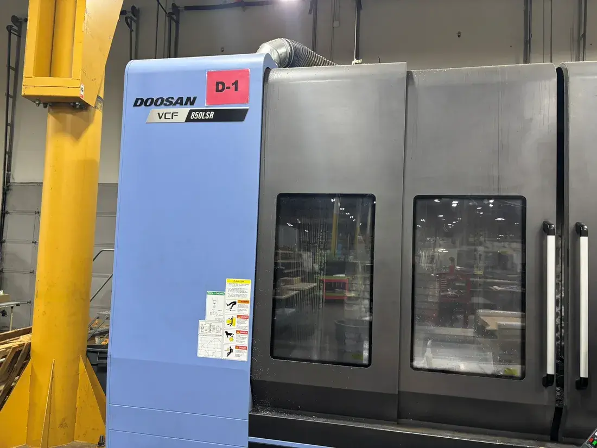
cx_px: 298
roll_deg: -2.3
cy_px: 224
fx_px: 448
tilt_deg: +3.2
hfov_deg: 67.3
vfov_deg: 53.1
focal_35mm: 26
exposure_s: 1/60
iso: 160
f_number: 1.6
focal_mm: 5.96
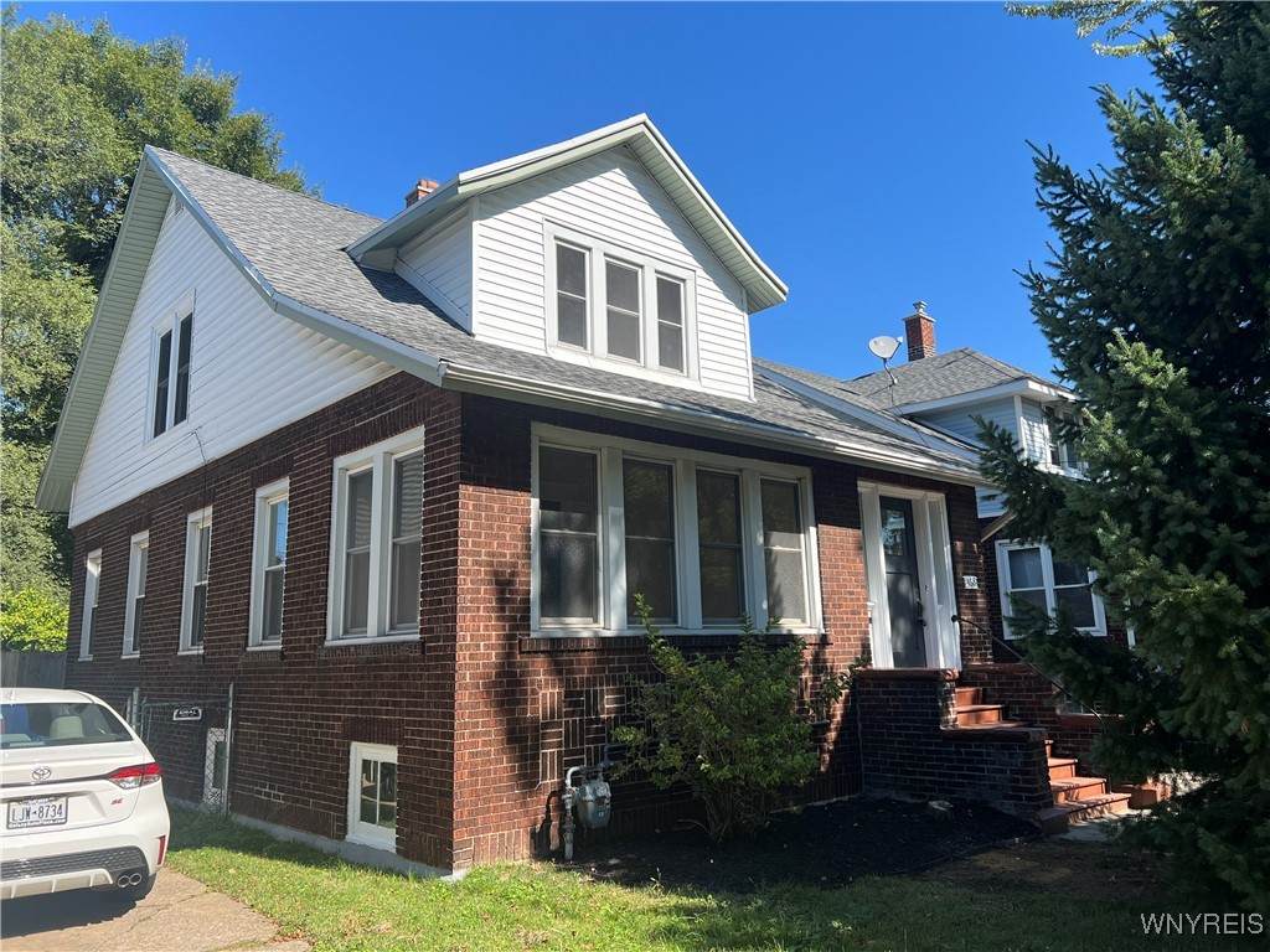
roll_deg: +2.2
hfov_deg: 67.3
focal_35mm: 26
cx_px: 635
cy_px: 476
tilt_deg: +11.1
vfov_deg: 53.1
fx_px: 954
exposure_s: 1/1972
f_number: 1.5
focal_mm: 5.7
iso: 50
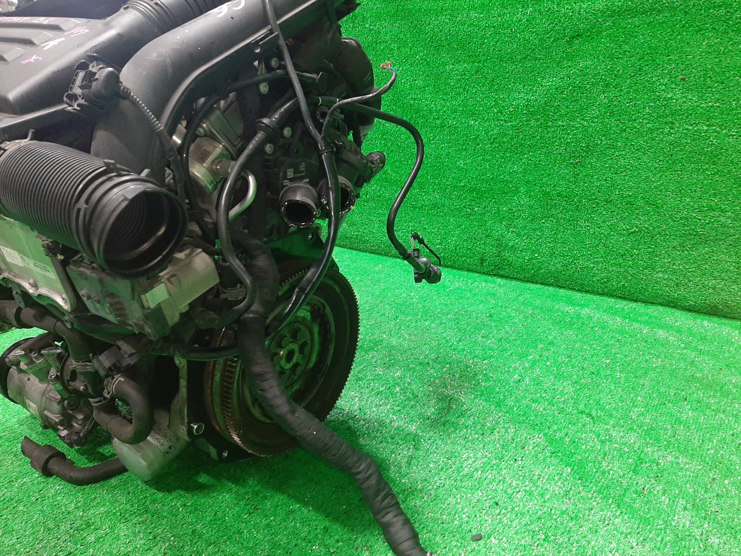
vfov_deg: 53.1
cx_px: 370
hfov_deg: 67.3
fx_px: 557
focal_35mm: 26
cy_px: 278
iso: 228
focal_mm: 3.93
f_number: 1.7
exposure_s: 1/50
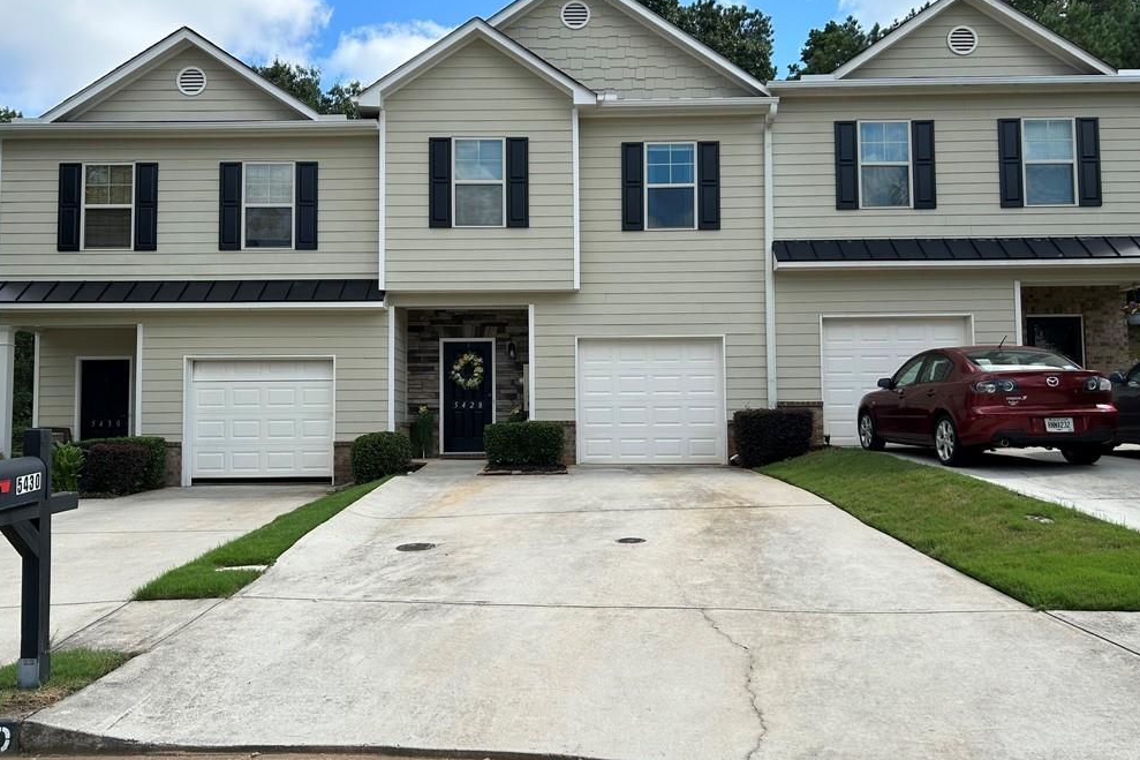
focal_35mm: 28
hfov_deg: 65.5
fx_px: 886
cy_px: 382
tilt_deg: +2.7
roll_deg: +0.6
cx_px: 566
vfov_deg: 46.4
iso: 50
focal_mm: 5.7
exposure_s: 1/2404
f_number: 1.5
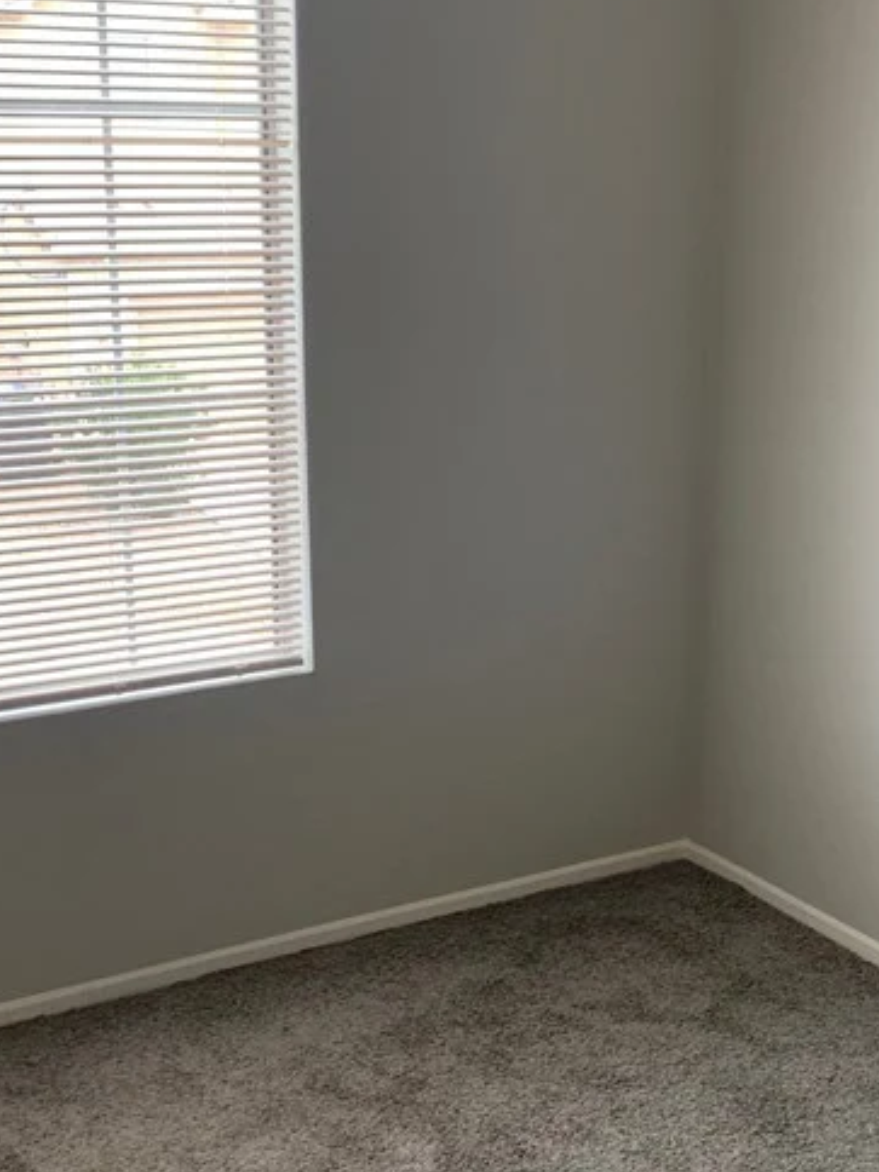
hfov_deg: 26.5
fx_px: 1862
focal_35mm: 55
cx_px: 525
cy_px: 756
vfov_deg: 34.7
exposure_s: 1/121
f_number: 1.8
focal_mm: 4.25
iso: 50
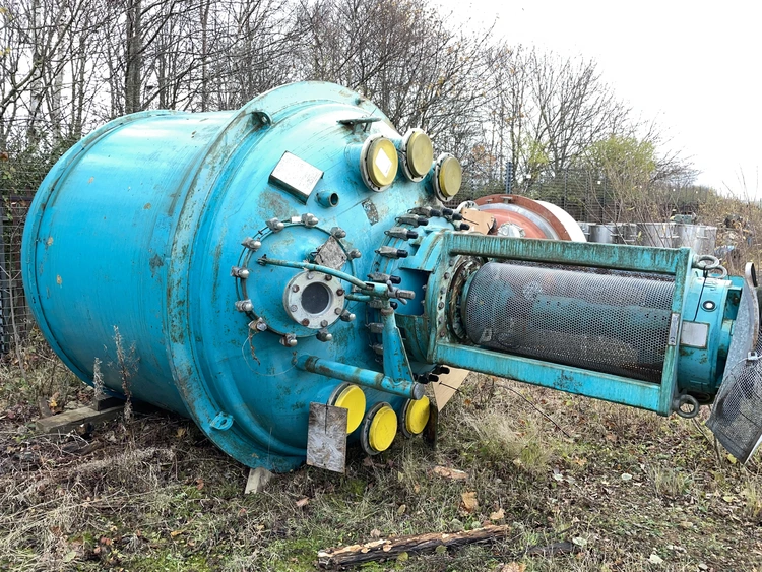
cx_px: 381
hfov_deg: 67.3
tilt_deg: -6.8
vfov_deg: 53.1
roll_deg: +0.1
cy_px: 286
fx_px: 573
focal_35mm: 26
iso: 80
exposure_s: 1/121
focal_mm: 4.2
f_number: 1.6
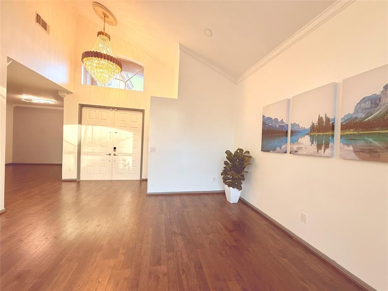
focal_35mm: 14
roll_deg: -2.7
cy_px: 146
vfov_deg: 85.7
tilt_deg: -1.5
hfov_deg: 102.1
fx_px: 157
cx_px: 194
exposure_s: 1/120
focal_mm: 2.22
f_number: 2.2
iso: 160
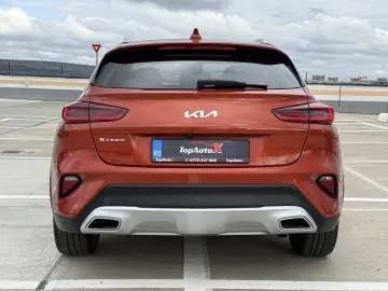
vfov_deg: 30.3
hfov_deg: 39.7
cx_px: 194
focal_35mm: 48
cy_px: 146
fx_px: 538
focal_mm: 6.76
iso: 80
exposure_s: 1/1980
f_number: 1.78
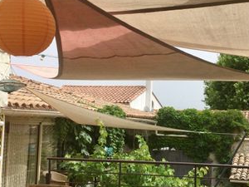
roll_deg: -1.0
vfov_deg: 23.6
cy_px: 96
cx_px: 177
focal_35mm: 62
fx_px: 446
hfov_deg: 30.8
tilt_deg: +5.3
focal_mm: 3.3
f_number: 2.4
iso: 25
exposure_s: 1/1006
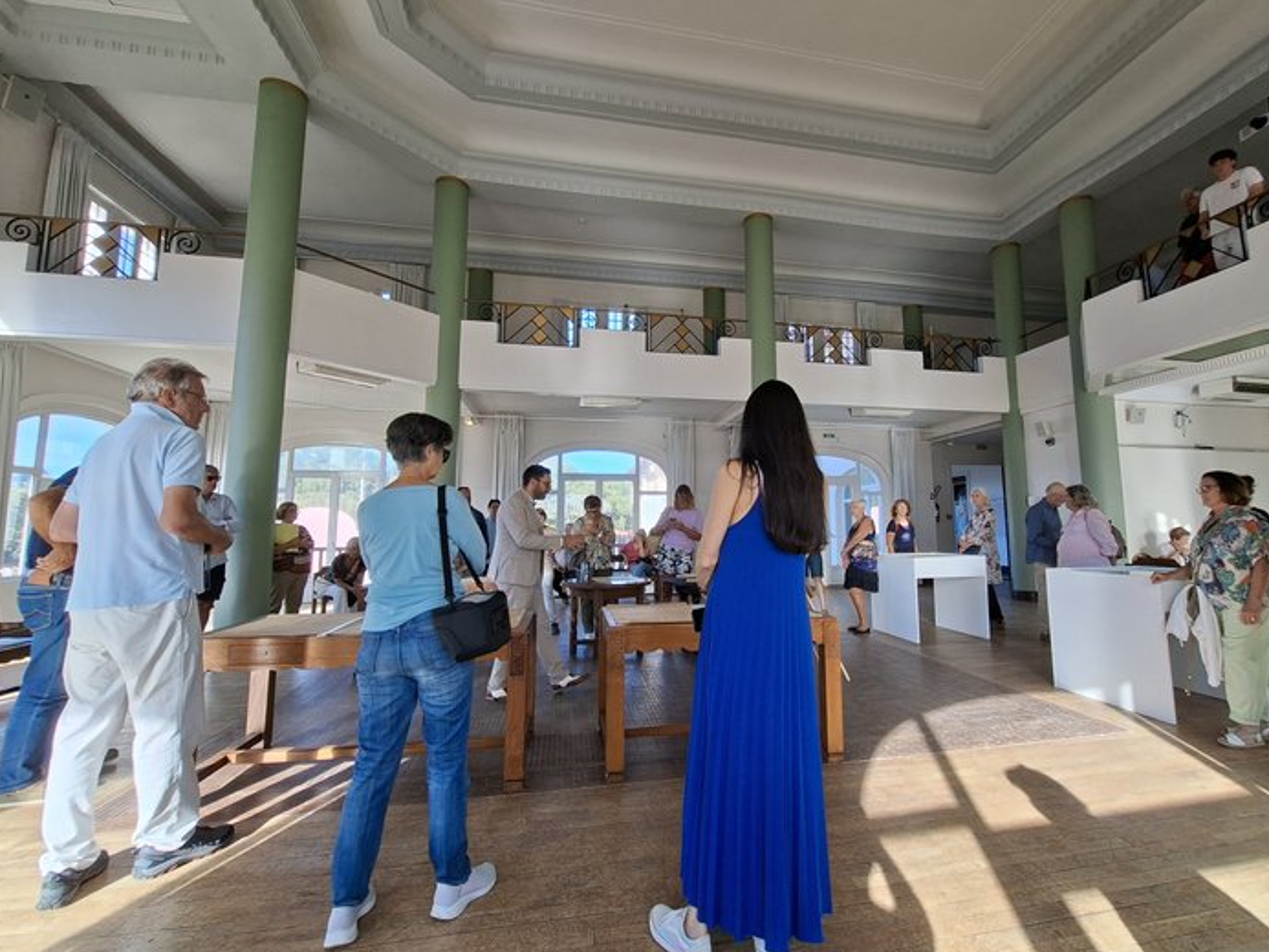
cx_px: 690
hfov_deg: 97.9
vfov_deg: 81.7
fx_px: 550
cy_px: 460
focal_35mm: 15
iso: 40
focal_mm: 1.74
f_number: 2.2
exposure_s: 1/155
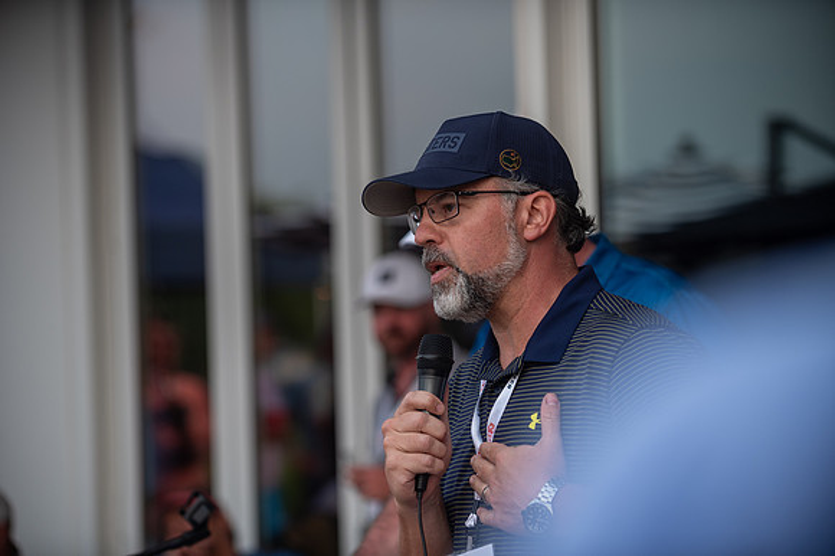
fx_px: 2900
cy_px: 278
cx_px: 418
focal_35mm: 125
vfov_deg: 10.9
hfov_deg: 16.4
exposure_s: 1/500
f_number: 2.8
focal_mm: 125
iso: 250
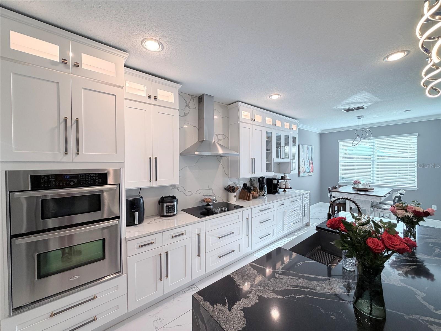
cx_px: 220
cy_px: 166
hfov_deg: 102.1
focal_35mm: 14
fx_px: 178
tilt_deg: -1.7
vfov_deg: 85.7
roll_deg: +0.8
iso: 160
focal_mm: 2.22
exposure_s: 1/120
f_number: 2.2
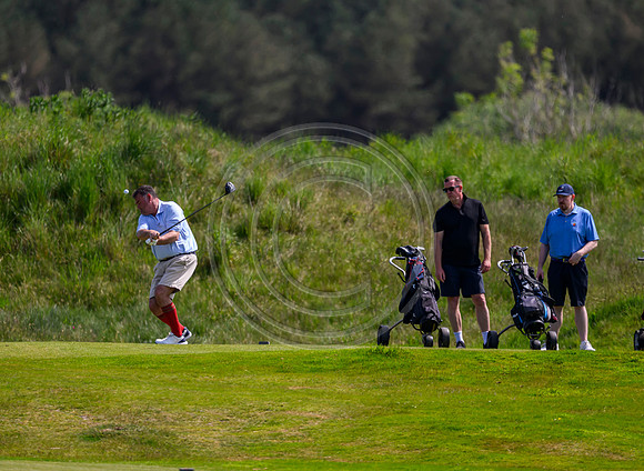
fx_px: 13934
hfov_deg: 2.6
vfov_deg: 1.9
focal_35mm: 756
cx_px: 318
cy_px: 207
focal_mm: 560
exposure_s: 1/2500
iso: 500
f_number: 4
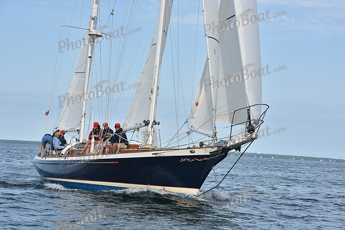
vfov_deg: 14.0
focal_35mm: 98
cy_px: 115
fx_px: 939
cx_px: 172
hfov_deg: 20.8
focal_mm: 98
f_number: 9
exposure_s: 1/1000
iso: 320
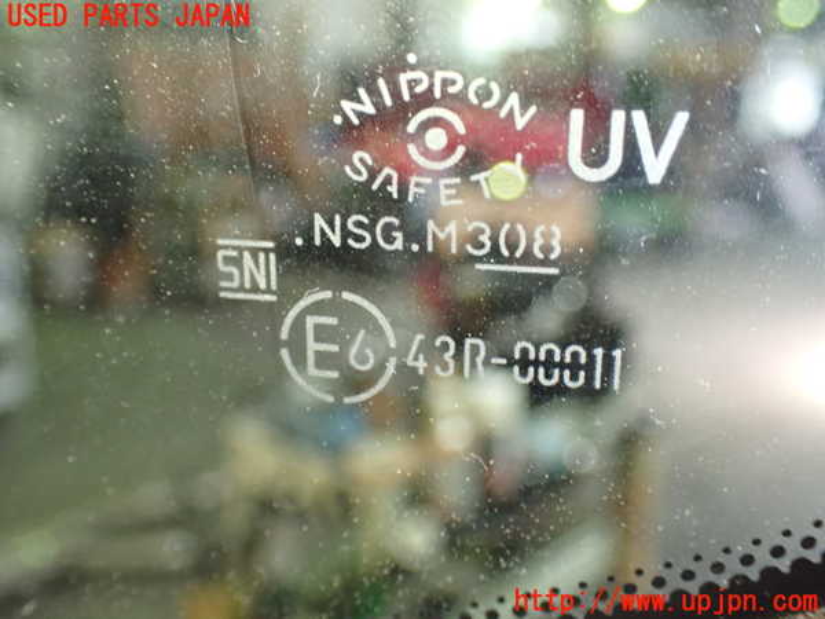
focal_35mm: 38
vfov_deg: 37.7
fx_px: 906
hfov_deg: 49.0
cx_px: 412
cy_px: 310
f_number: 2.7
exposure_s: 1/80
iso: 800
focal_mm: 6.83
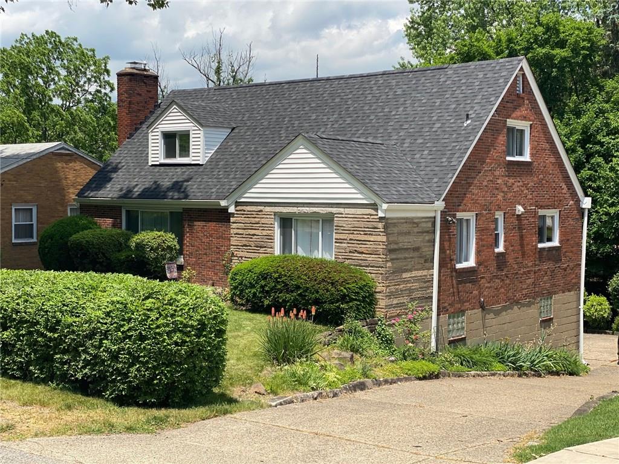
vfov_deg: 28.0
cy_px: 232
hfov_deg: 36.8
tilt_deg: -2.1
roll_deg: -1.0
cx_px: 310
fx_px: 930
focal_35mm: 52
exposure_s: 1/1261
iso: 20
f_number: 2
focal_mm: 6
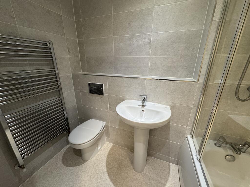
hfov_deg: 102.1
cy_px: 94
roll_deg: +0.0
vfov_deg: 85.7
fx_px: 101
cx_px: 125
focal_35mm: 14
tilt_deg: -16.8
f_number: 2.2
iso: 200
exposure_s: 1/100
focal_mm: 2.22
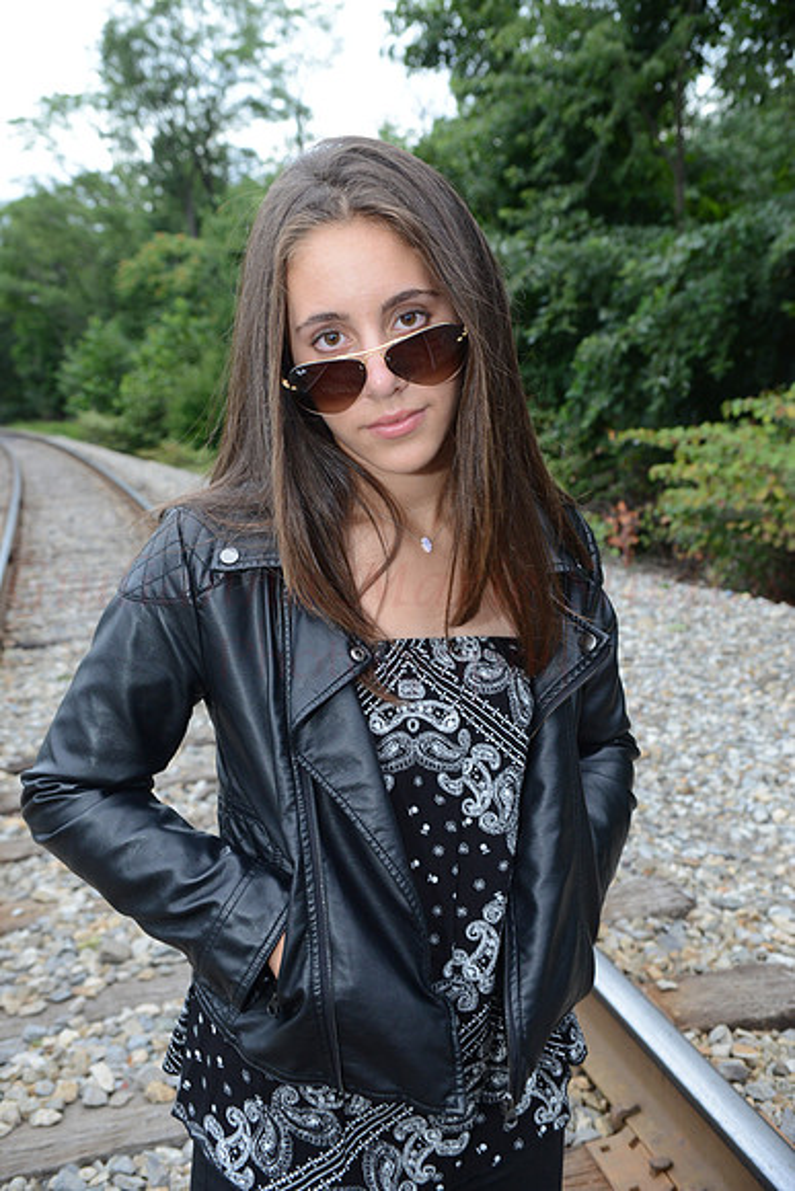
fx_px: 1324
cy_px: 596
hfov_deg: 33.4
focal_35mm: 40
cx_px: 398
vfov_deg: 48.4
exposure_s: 1/60
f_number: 7.1
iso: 1600
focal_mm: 40
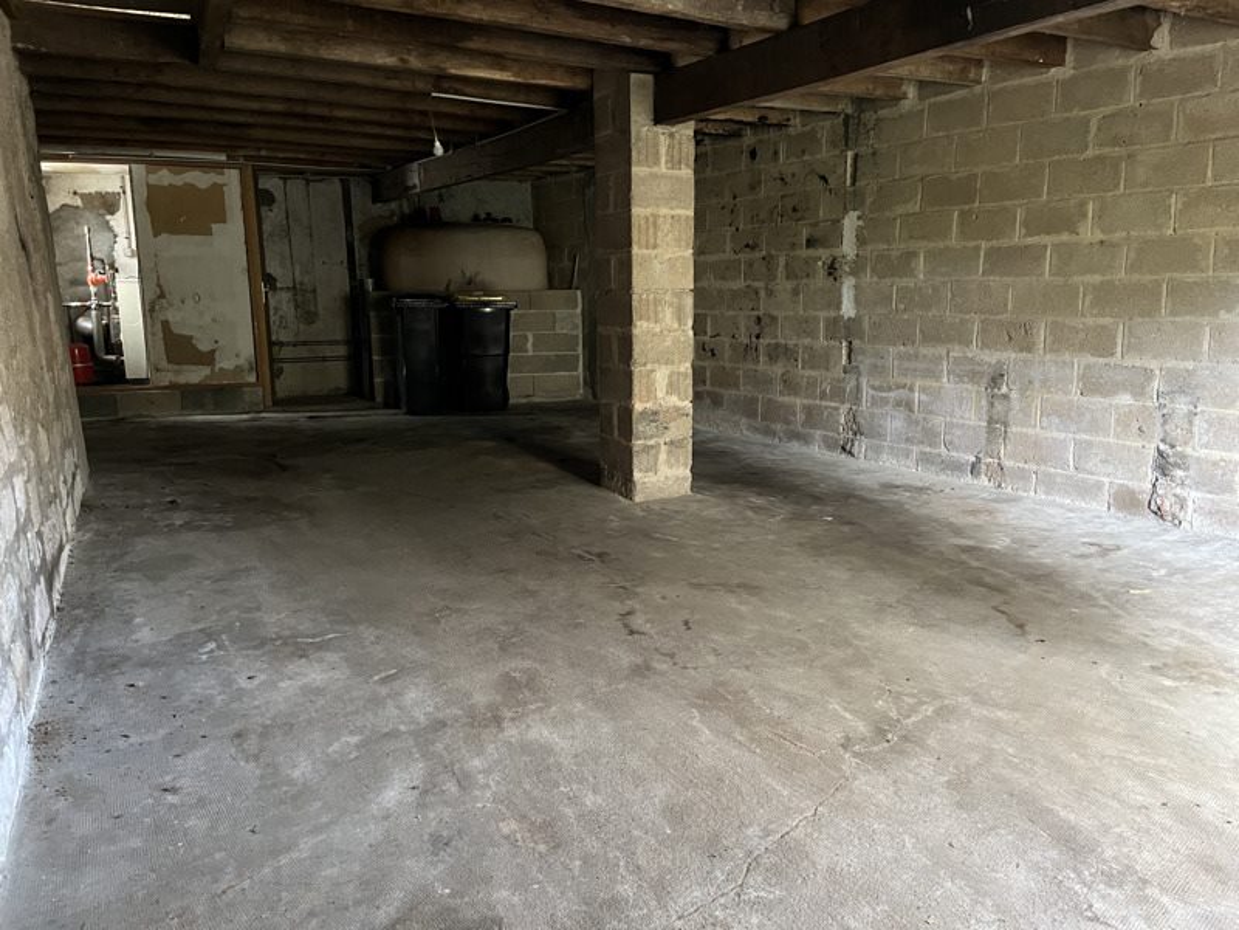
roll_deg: +0.7
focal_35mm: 26
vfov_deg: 53.1
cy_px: 465
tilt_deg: -11.5
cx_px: 620
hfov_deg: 67.3
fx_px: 931
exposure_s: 1/35
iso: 640
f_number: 1.6
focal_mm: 5.1
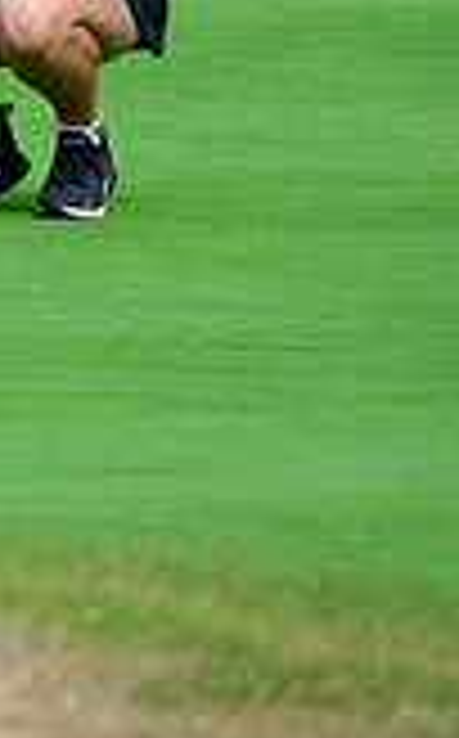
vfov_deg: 1.5
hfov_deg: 0.9
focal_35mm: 1443
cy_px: -106
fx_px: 28983
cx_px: -716
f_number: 5.6
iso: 160
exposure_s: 1/800
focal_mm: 400
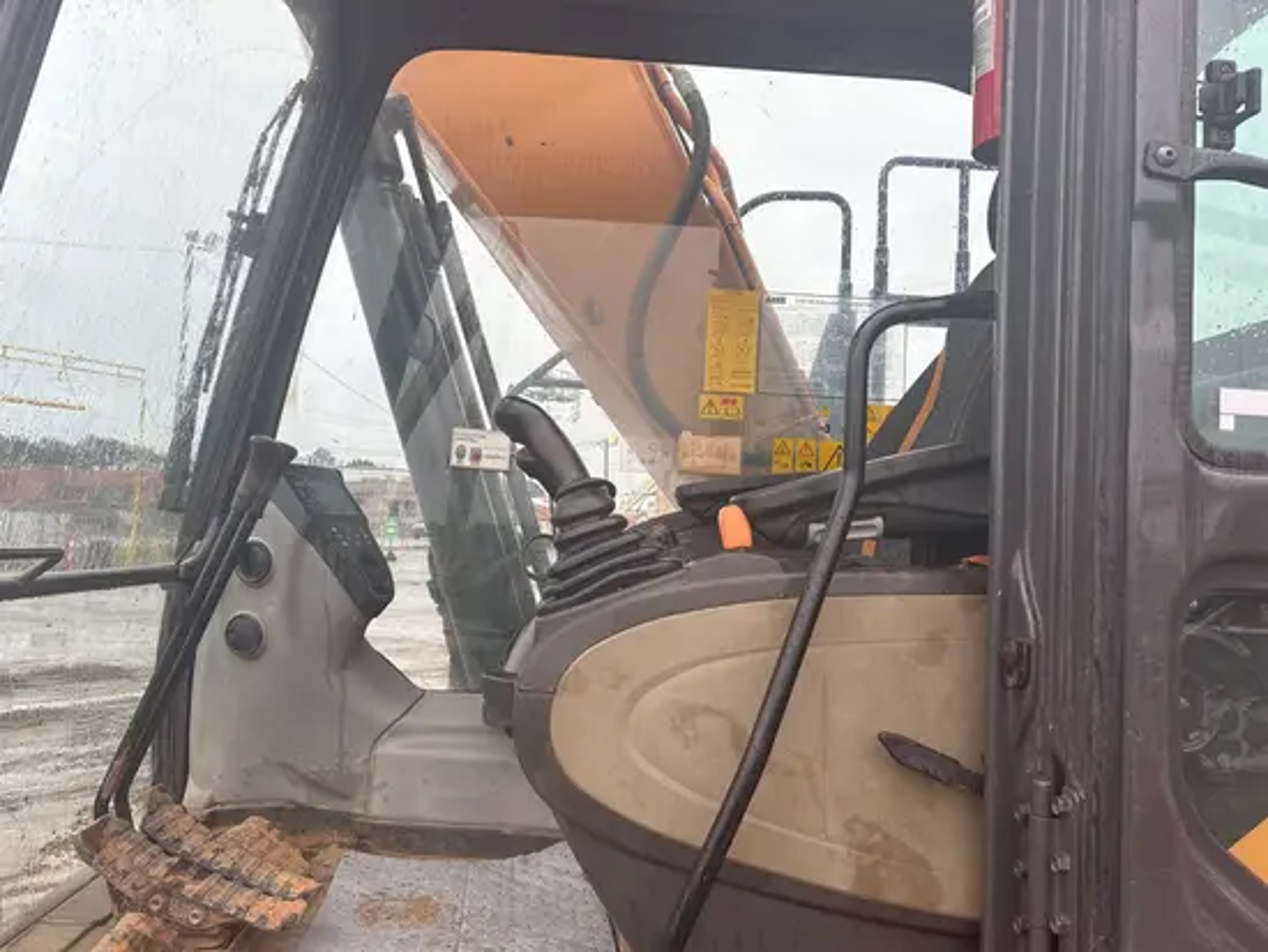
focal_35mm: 26
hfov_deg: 67.3
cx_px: 634
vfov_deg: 53.1
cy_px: 476
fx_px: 953
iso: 50
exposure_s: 1/403
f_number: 1.6
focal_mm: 5.96
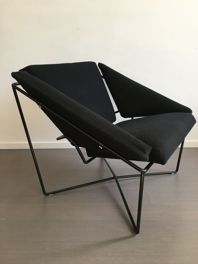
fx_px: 221
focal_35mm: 29
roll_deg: +1.0
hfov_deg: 48.2
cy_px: 132
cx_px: 99
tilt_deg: -20.2
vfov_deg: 61.7
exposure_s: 1/33
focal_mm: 4.15
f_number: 2.2
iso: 32
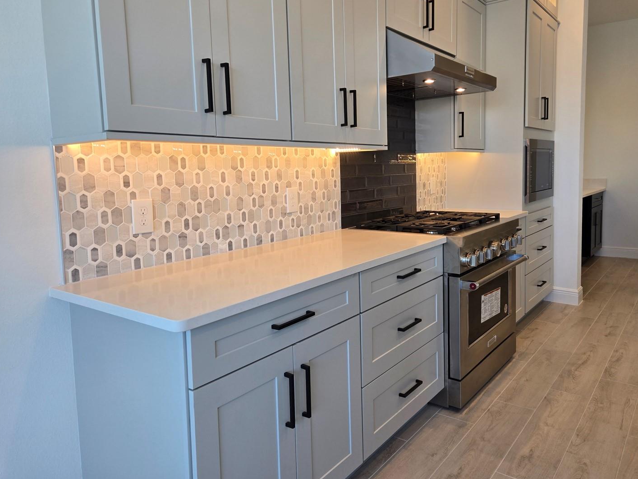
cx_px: 347
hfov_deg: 67.2
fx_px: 479
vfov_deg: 53.0
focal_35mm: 26
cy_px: 219
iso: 64
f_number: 1.8
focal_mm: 5.4
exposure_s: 1/120
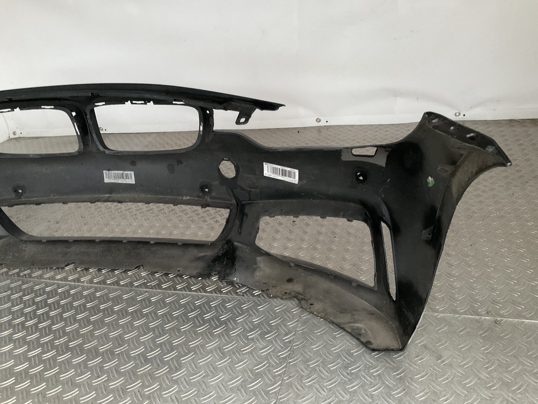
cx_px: 269
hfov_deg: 61.7
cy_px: 202
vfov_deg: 48.2
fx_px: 451
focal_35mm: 29
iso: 320
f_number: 1.8
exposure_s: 1/33
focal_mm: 3
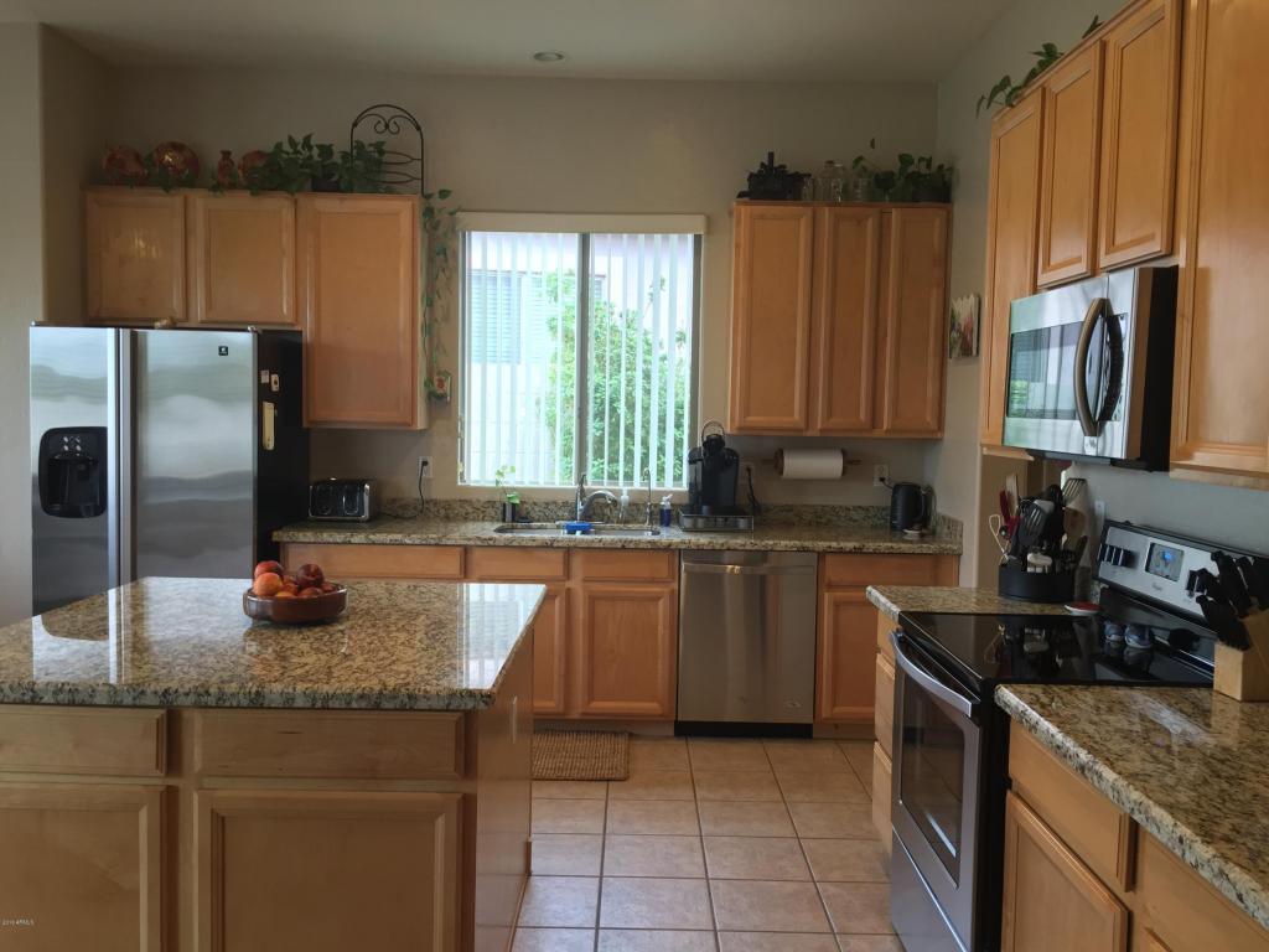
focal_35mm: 29
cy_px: 476
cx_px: 634
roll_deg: -1.3
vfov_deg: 48.2
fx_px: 1063
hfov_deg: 61.7
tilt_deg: -3.4
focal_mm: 4.15
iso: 64
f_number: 2.2
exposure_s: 1/30
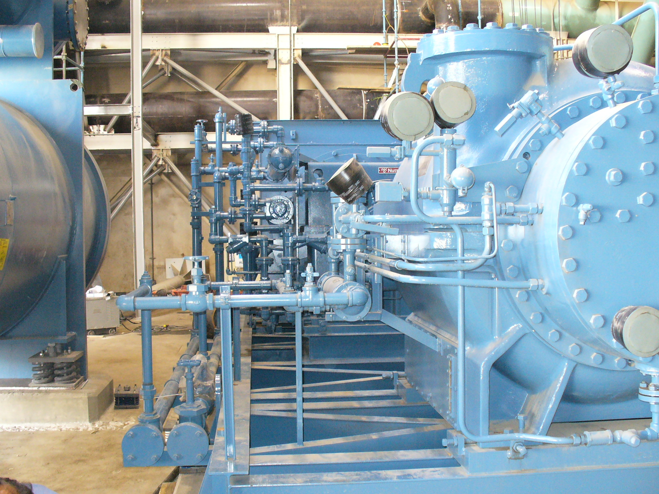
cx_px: 330
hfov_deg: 46.8
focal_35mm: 40
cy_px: 247
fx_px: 761
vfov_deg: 36.0
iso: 320
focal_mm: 6.1
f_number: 2.8
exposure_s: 1/30
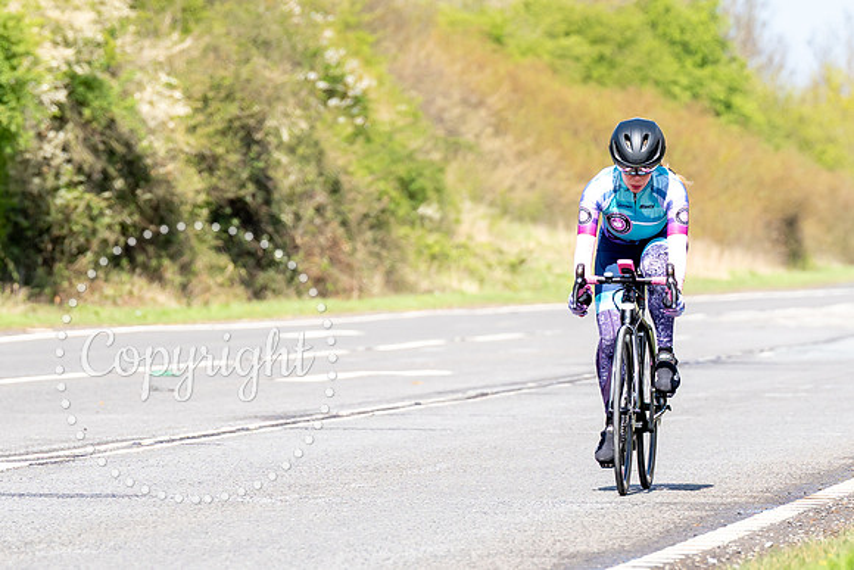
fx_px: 10746
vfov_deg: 3.0
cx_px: 634
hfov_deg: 4.5
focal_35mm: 453
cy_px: 184
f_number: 5
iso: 400
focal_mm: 200
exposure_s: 1/1000
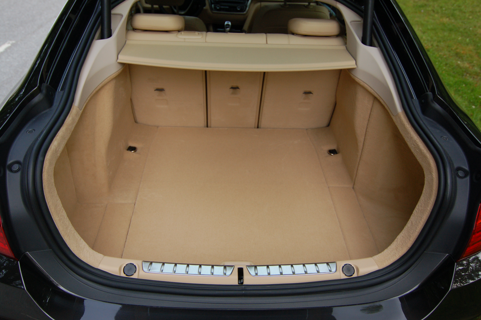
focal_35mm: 30
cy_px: 160
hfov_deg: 62.0
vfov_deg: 43.5
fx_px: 400
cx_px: 240
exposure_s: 1/500
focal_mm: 20
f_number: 4
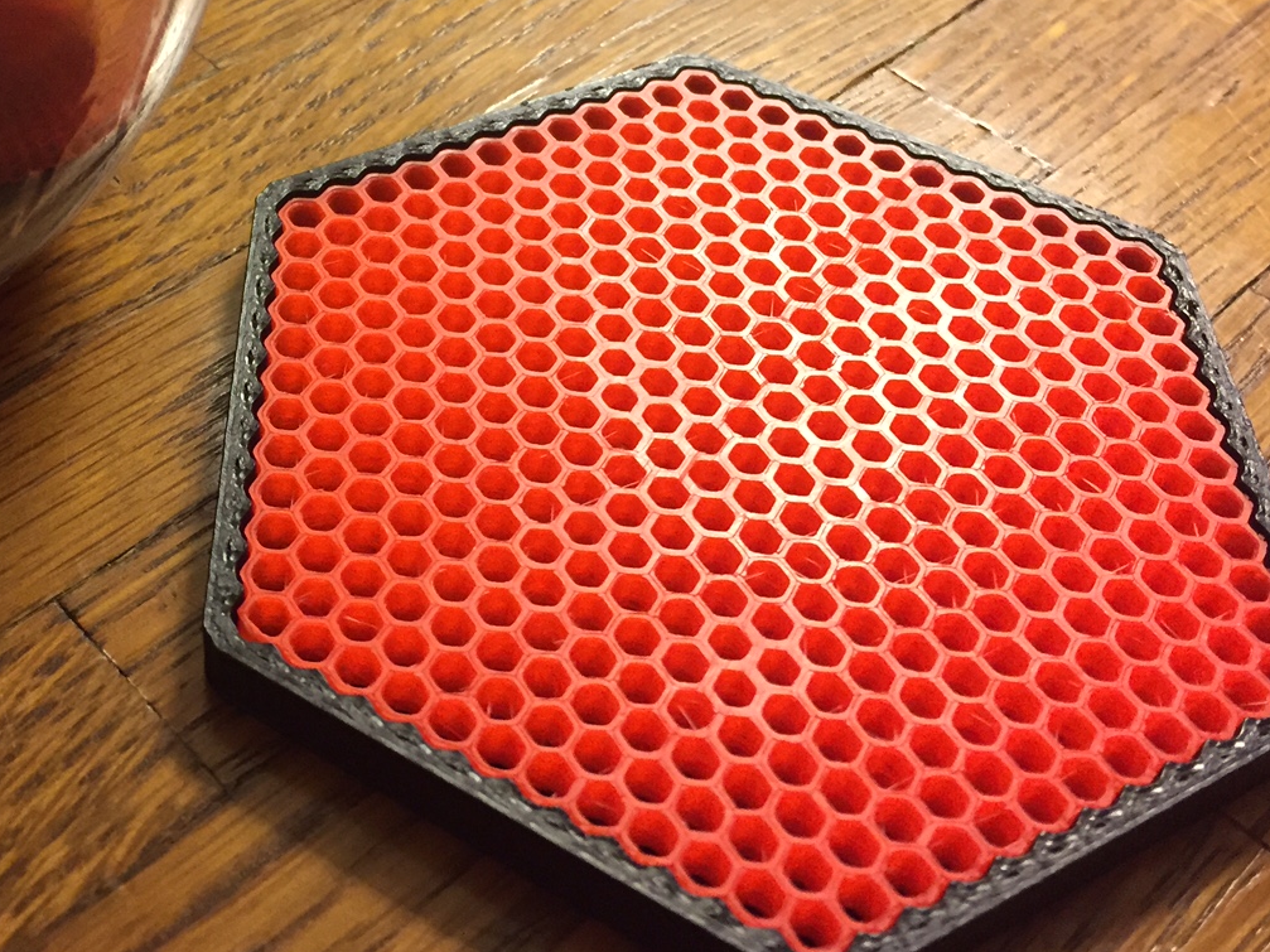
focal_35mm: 47
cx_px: 390
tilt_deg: -46.0
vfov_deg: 30.6
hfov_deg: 39.8
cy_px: 304
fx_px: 1724
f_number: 2.2
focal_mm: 4.15
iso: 250
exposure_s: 1/30
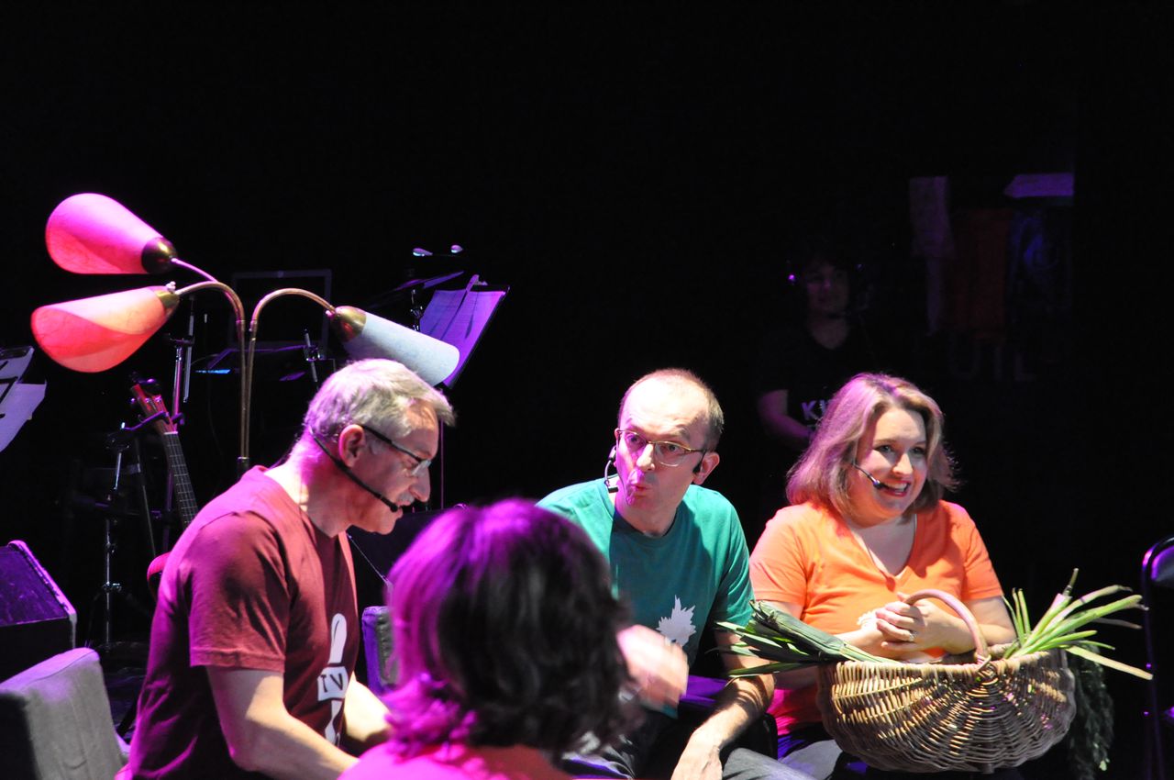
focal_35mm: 135
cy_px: 390
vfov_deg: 10.1
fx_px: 4397
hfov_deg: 15.2
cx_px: 587
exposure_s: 1/40
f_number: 5.3
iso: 3200
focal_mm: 90
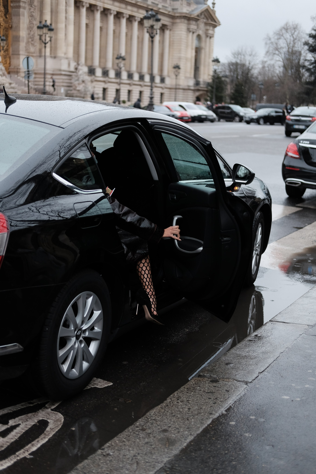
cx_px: 158
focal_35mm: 53
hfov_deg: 25.5
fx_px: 698
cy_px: 237
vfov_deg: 37.5
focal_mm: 35
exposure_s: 1/4000
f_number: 2
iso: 800
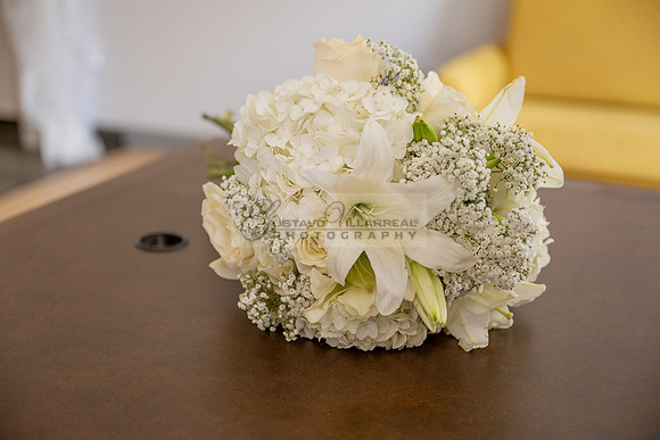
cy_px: 220
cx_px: 330
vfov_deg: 26.5
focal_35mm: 51
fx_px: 935
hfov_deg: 38.9
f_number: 2.8
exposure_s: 1/160
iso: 800
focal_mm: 51
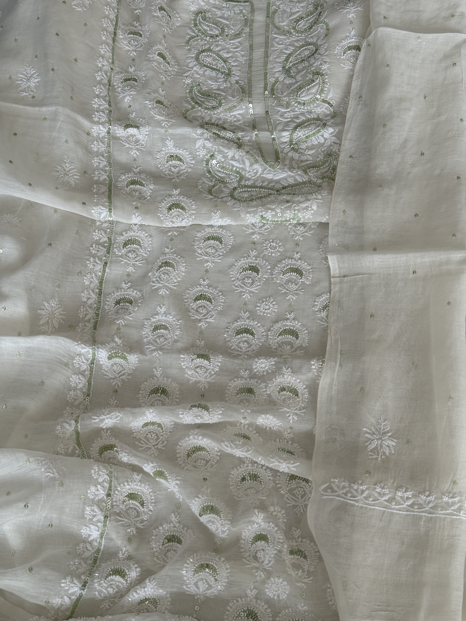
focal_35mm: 48
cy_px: 310
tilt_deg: -63.7
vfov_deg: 39.7
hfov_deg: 30.3
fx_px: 862
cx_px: 233
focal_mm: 6.76
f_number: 1.78
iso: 64
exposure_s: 1/345
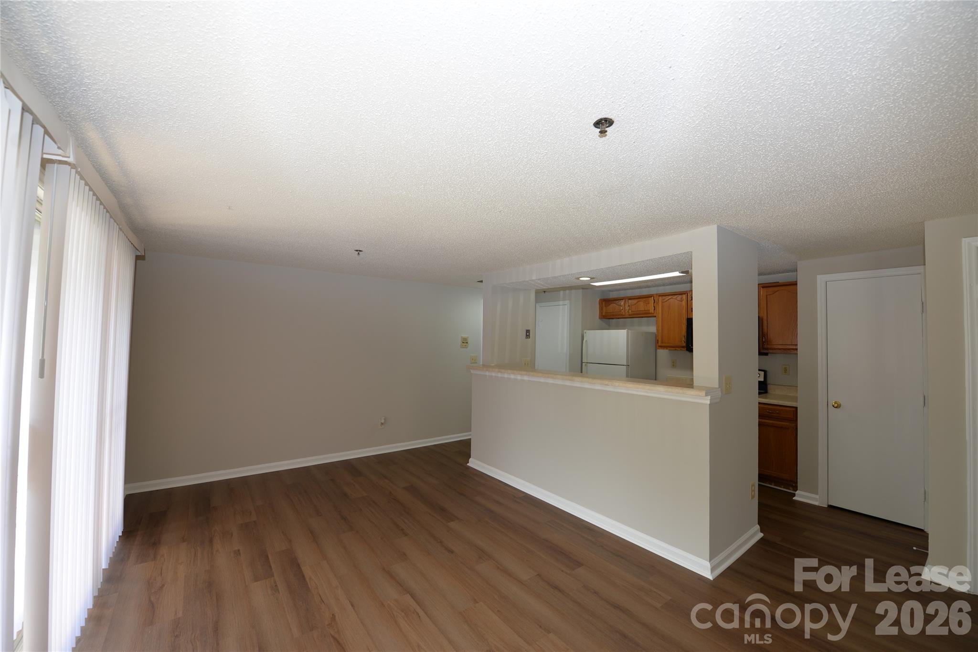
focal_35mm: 14
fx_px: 380
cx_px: 489
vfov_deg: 81.2
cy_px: 326
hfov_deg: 104.3
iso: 200
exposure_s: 1/80
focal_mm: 14
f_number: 4.5
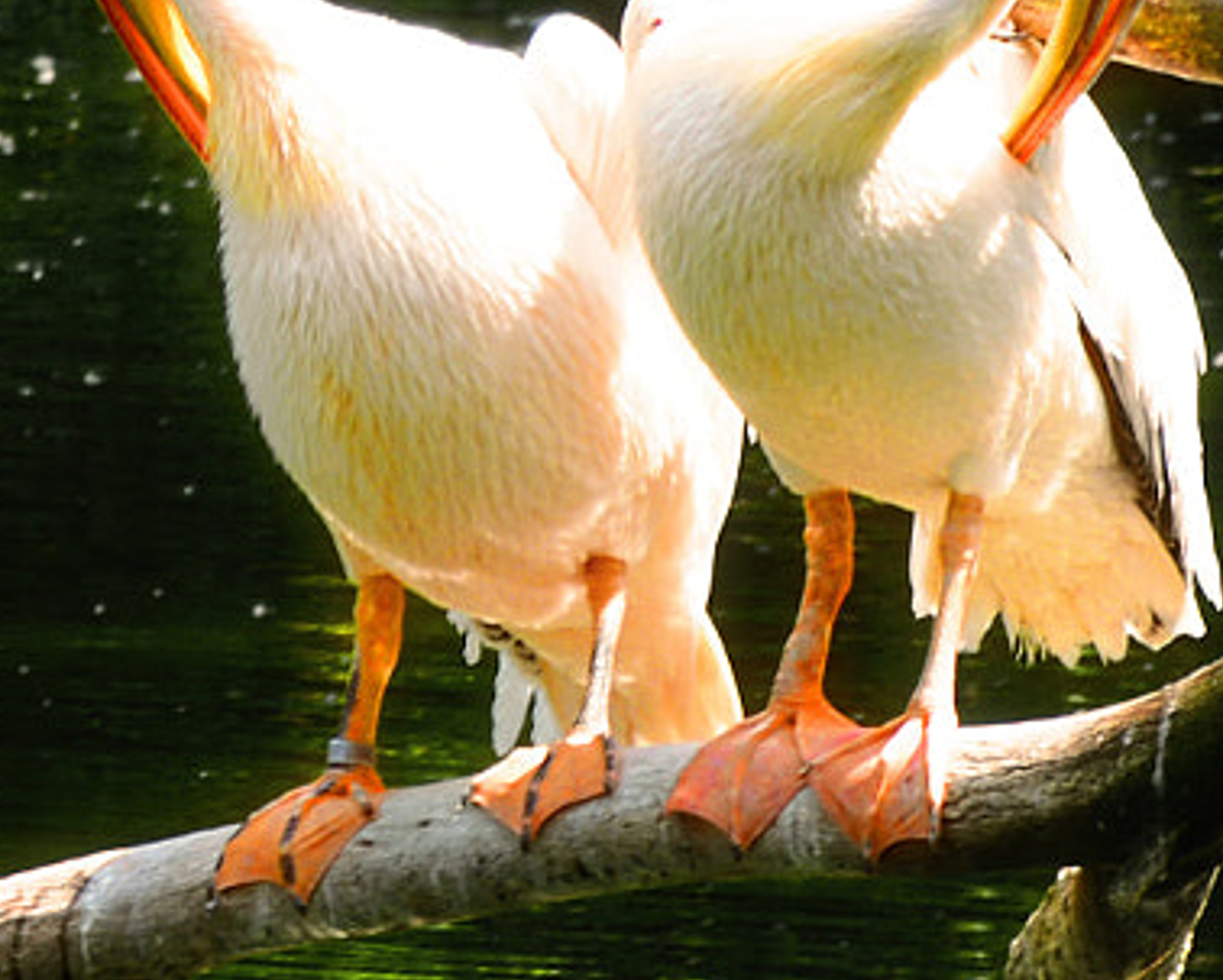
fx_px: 30211
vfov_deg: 1.9
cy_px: -393
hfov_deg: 2.3
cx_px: 81
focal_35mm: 834
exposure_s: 1/100
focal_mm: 140
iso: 100
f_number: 5.6
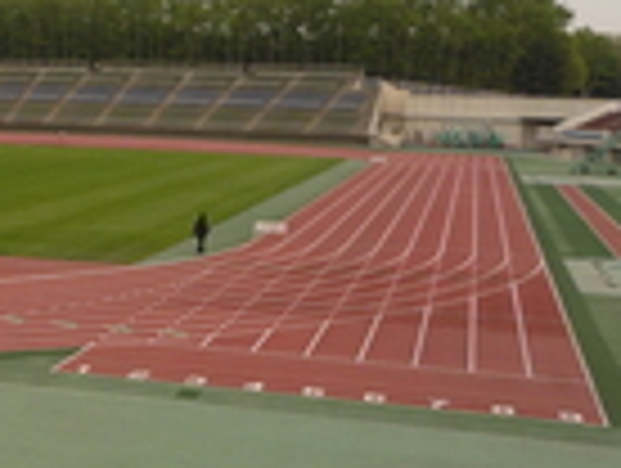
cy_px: 268
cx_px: -202
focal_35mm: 85
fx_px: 1528
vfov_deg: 17.4
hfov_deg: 20.8
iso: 100
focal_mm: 4.7
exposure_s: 1/320
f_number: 3.3
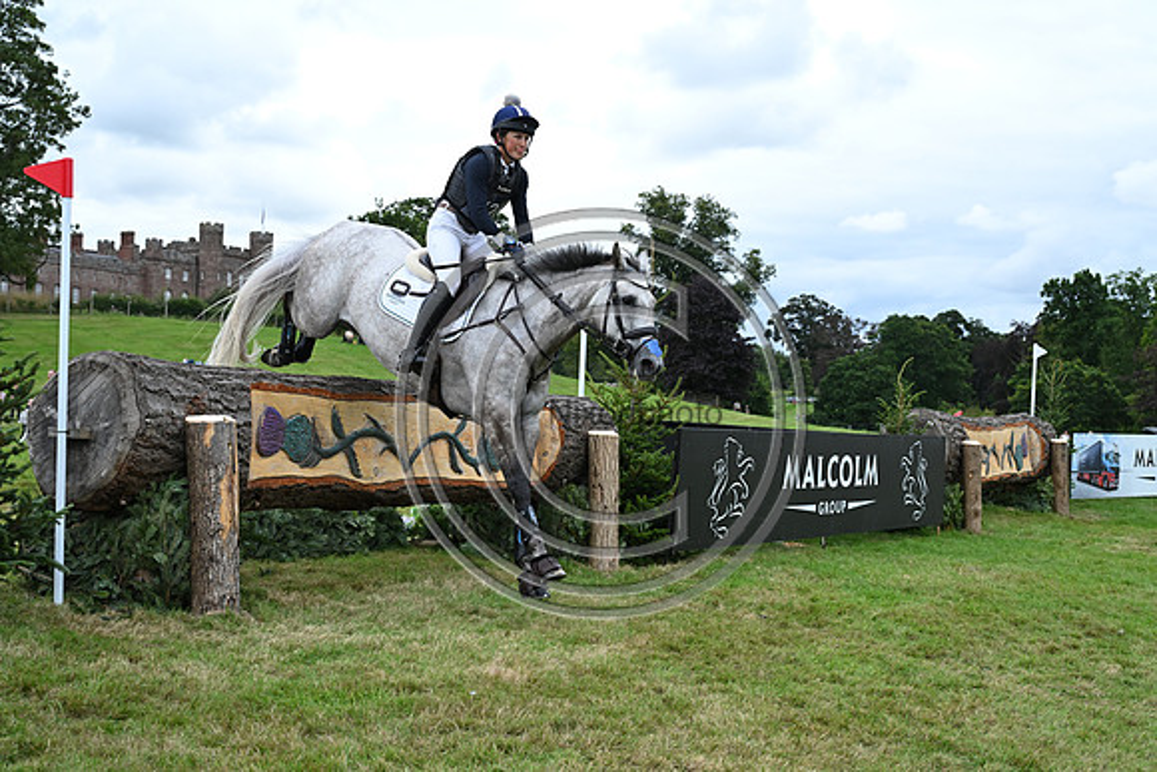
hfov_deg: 39.6
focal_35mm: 50
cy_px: 386
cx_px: 578
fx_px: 1607
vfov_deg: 27.0
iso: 800
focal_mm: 50
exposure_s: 1/1250
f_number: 5.6
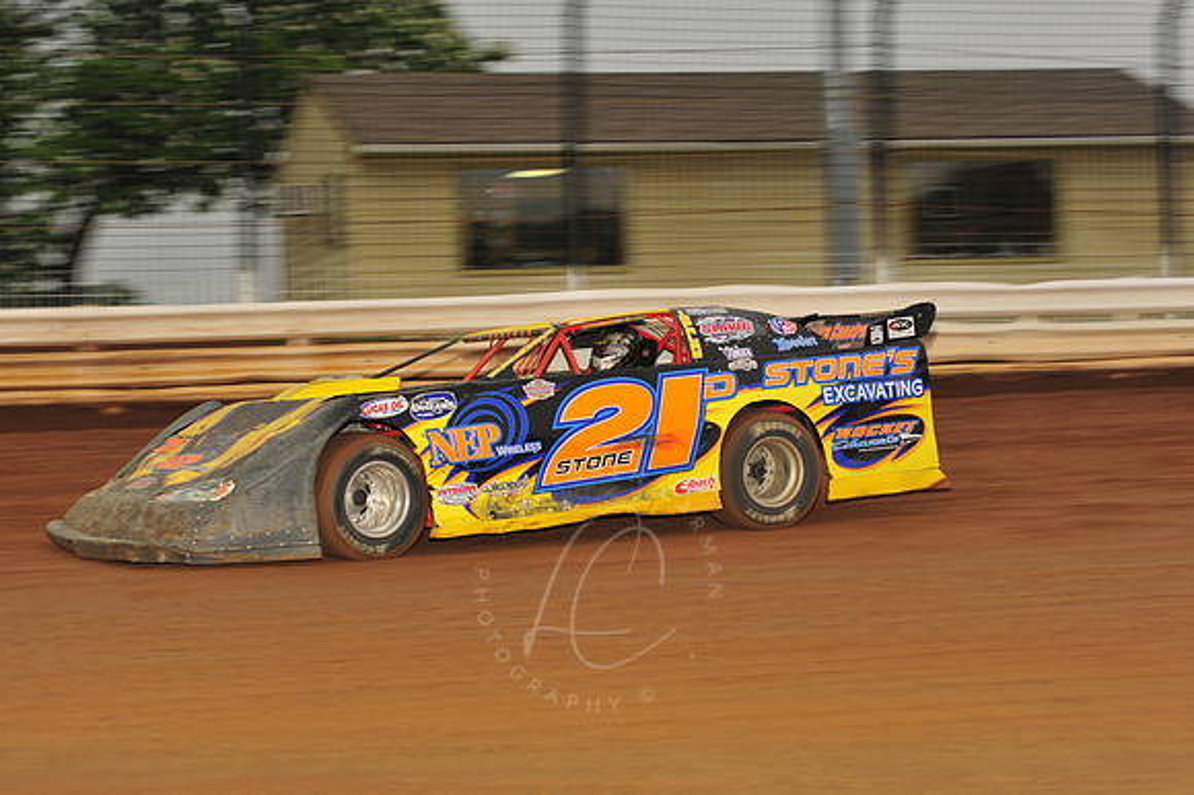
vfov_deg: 14.8
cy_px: 398
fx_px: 3049
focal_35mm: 92
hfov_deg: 22.2
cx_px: 597
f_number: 8
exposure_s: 1/250
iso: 640
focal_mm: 92
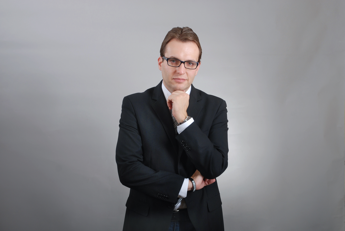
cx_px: 172
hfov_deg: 38.8
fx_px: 489
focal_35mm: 51
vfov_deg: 26.6
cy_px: 116
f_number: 9
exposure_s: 1/200
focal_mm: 34
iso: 200
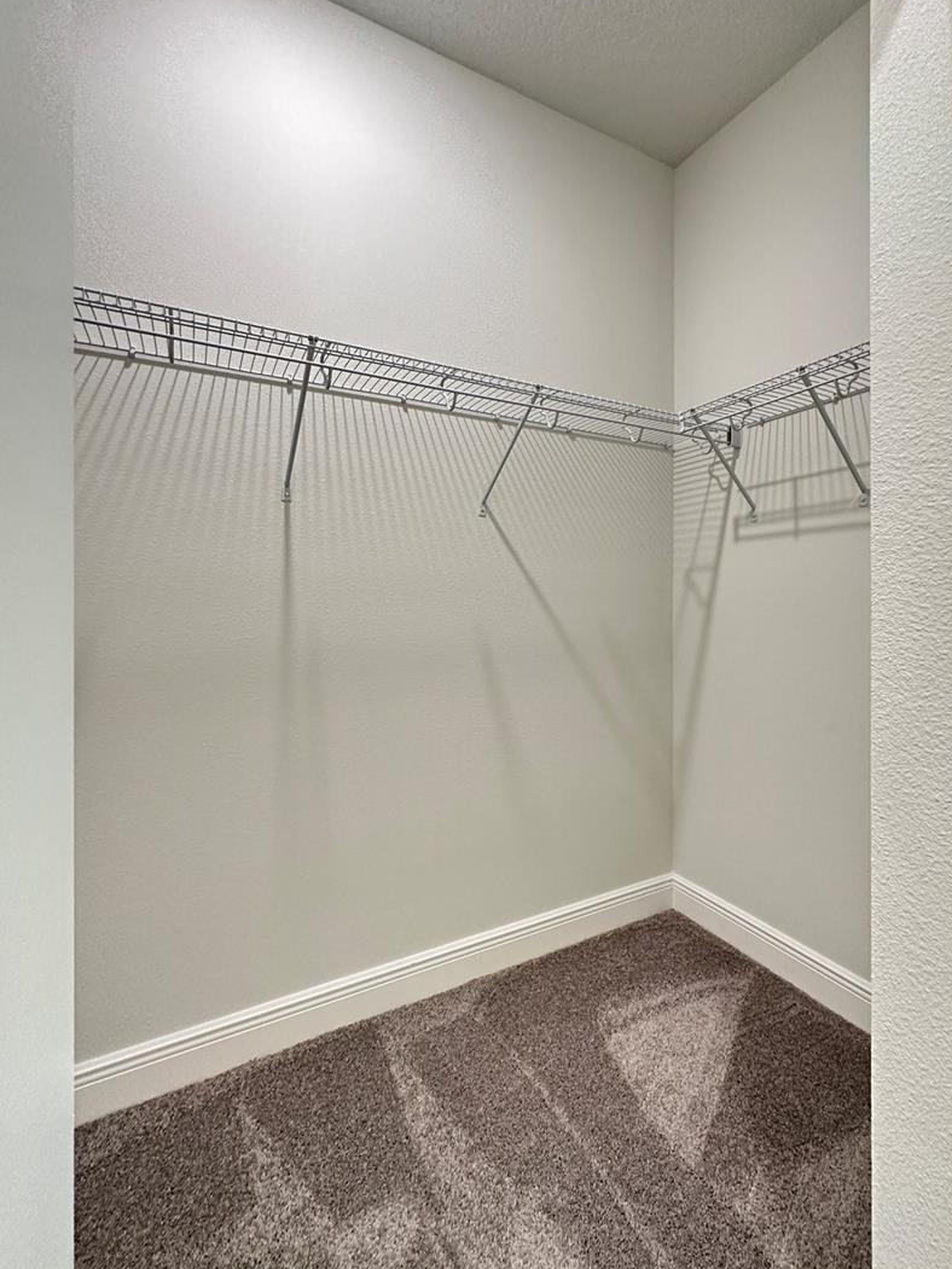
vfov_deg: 94.4
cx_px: 524
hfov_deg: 77.9
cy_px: 596
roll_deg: +0.4
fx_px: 586
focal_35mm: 16
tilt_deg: +0.3
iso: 250
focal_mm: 2.22
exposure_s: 1/60
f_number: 2.2
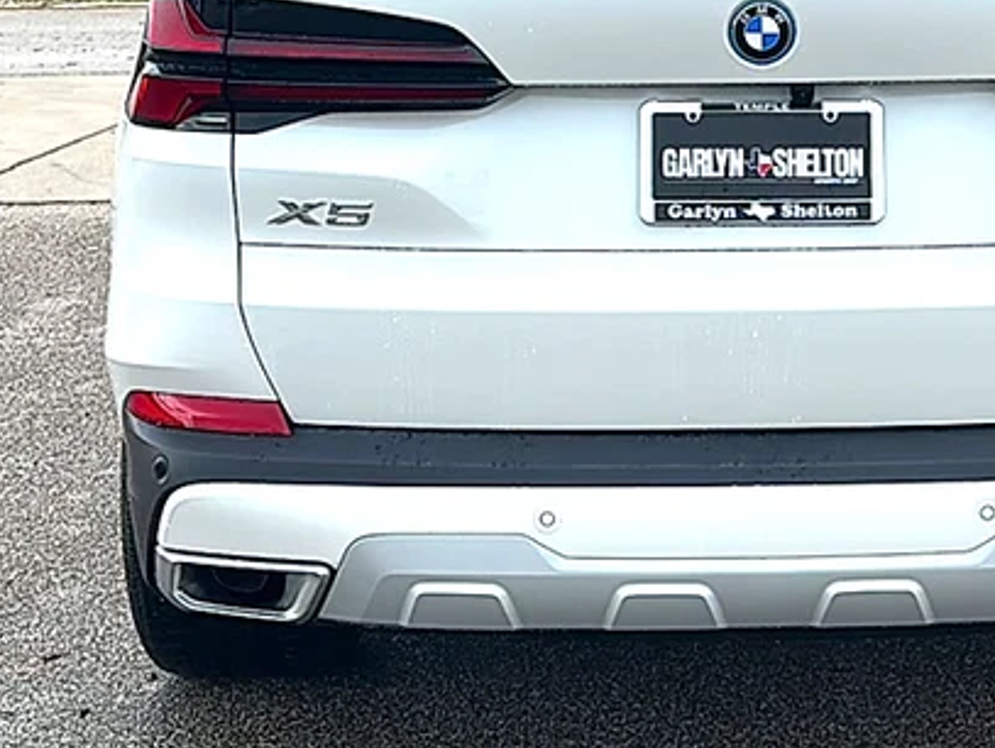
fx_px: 1928
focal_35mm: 67
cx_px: 763
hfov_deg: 28.5
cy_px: 175
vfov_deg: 21.7
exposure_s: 1/2262
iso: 80
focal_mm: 6.86
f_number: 1.78
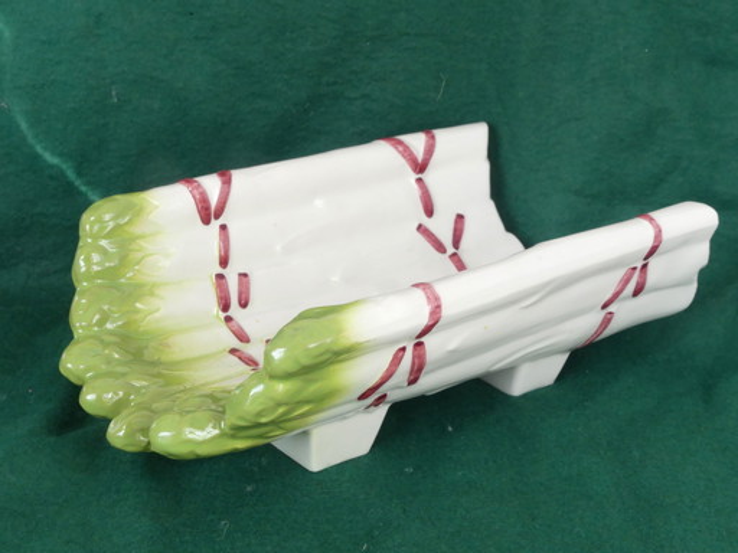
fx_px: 1343
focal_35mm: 63
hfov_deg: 30.7
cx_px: 369
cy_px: 276
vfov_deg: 23.3
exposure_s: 1/80
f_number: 6.3
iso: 320
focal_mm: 11.4
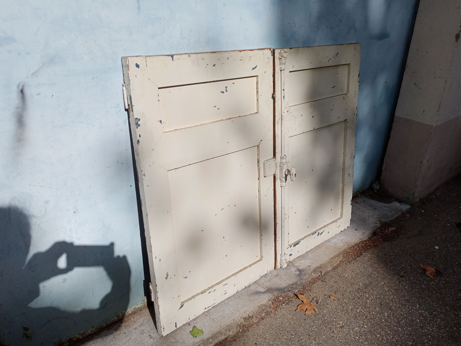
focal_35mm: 28
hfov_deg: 63.4
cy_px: 173
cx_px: 230
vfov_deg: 49.7
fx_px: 373
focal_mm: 4.05
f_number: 1.8
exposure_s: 1/3165
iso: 113
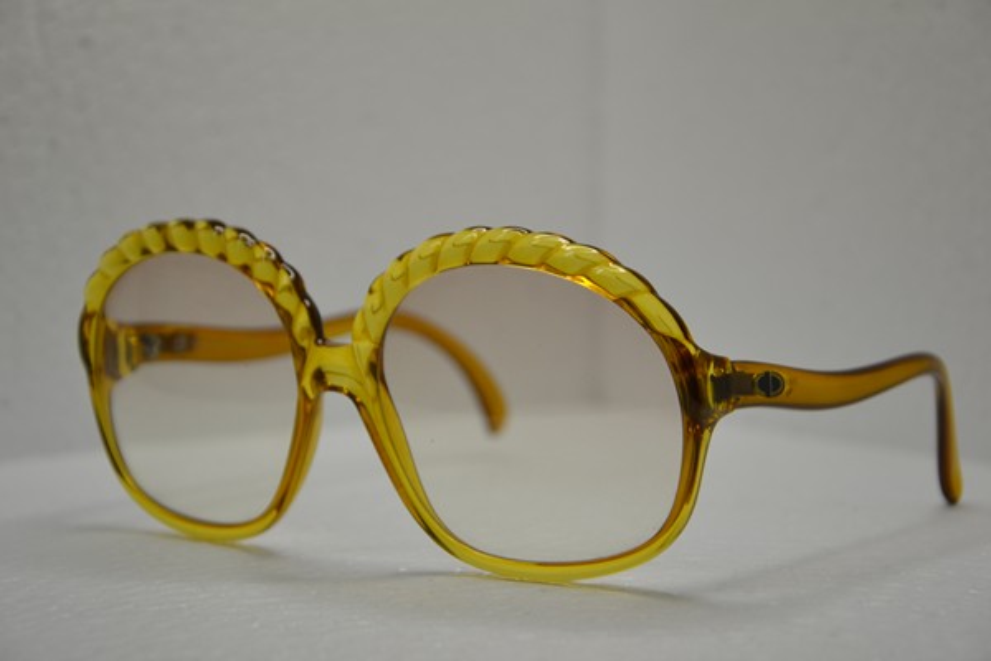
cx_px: 496
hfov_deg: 19.5
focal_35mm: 105
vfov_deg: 13.0
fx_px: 2890
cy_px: 330
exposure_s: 1/80
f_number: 5.3
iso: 400
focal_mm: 70
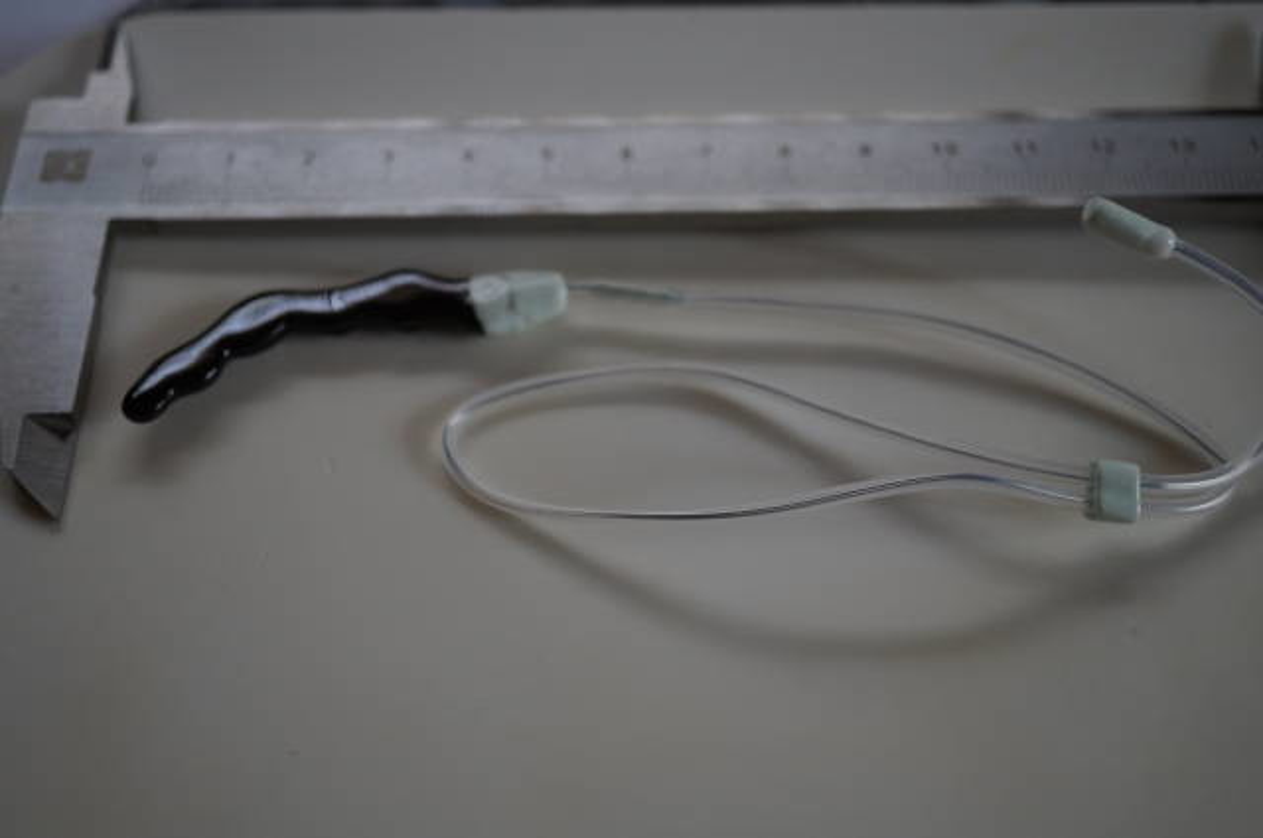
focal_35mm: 45
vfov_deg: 29.8
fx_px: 1577
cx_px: 632
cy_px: 419
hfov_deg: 43.7
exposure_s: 1/160
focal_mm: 30
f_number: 4
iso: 640
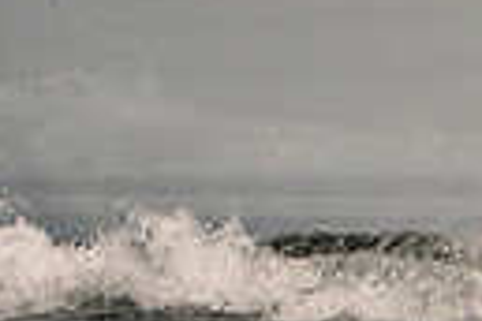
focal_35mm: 539
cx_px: 262
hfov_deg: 3.8
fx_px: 7216
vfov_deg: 2.5
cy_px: -286
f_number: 5.6
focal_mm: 120
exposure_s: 1/1250
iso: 280
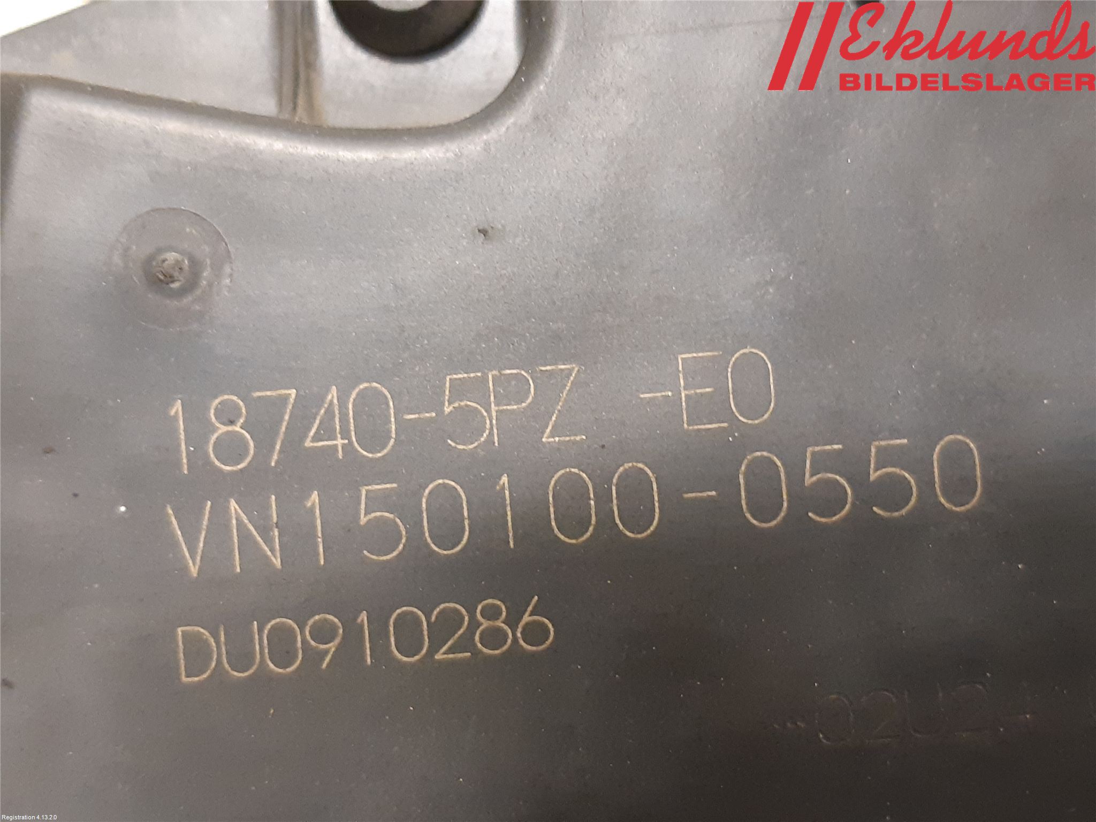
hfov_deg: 67.3
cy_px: 411
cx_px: 548
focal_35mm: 26
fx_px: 823
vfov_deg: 53.1
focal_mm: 3.93
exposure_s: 1/25
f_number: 1.7
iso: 320
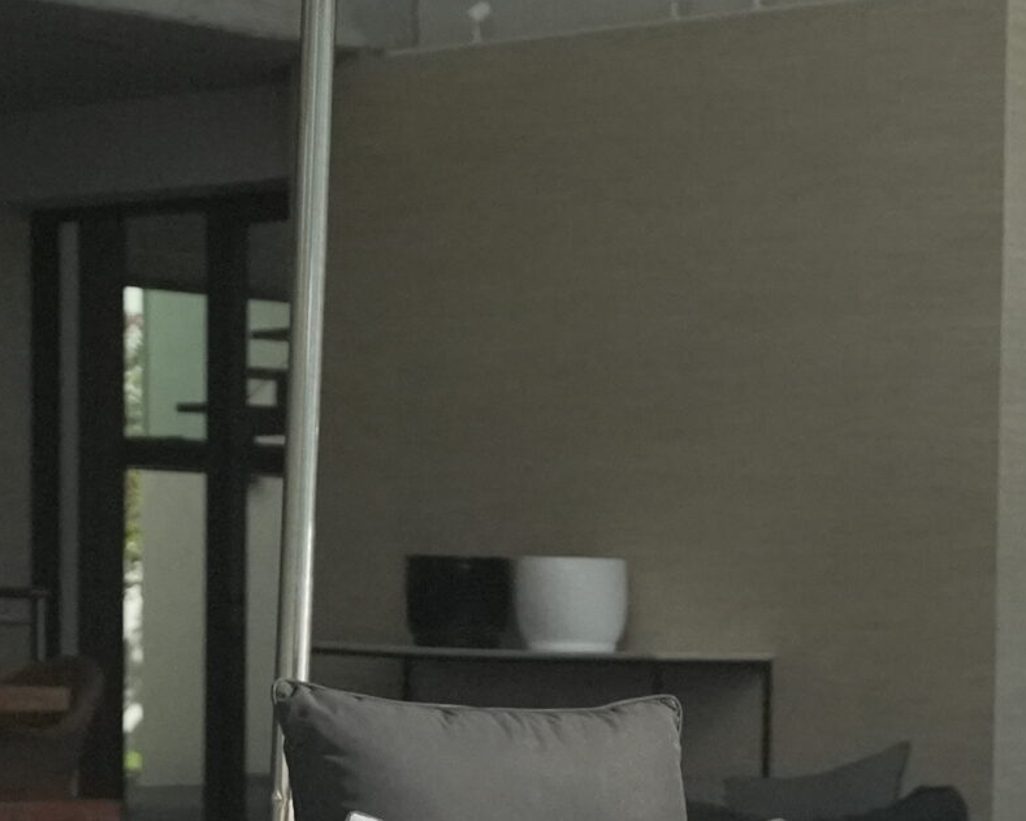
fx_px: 3804
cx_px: 1302
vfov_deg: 12.2
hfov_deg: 14.7
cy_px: 851
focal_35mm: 125
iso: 12800
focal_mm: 41.1
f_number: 3.2
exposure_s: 1/8000
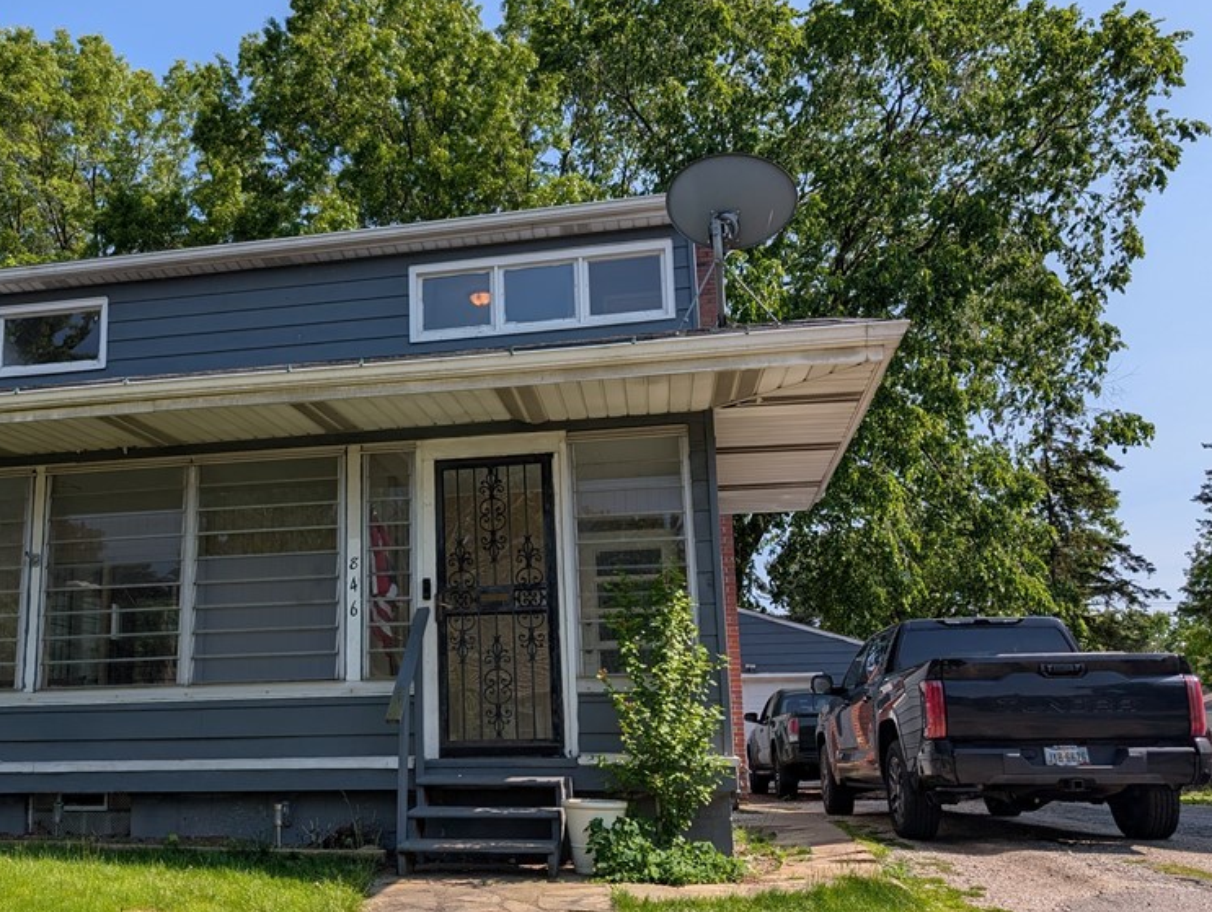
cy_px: 530
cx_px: 427
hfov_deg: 54.4
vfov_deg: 42.9
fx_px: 1157
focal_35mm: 33
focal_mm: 6.9
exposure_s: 1/1058
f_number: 1.68
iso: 23
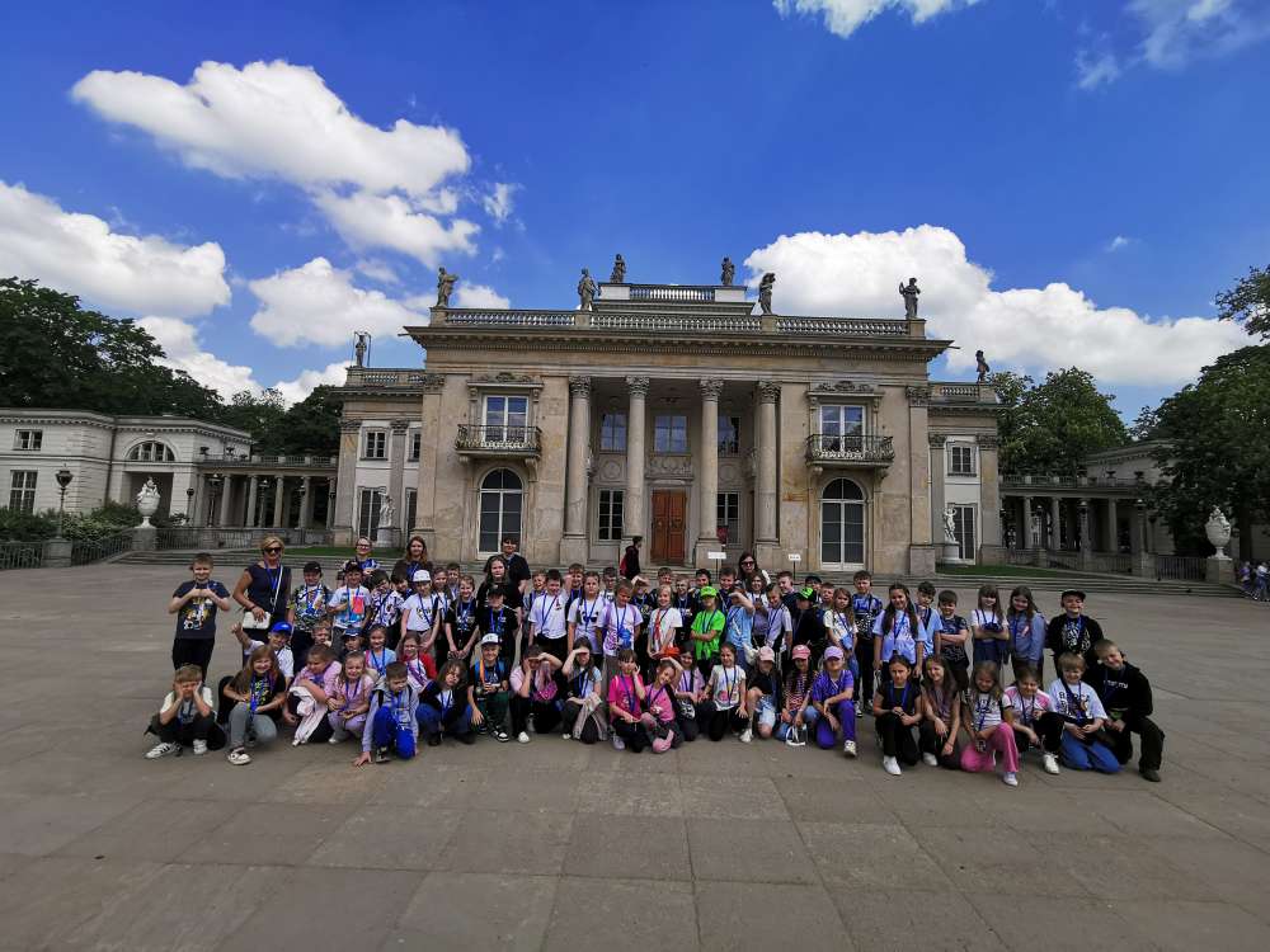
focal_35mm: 17
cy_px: 476
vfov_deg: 74.7
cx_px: 635
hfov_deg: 91.0
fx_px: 624
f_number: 2.2
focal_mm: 2.26
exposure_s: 1/1117
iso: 50
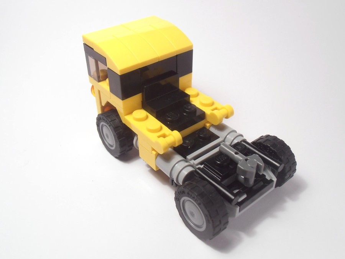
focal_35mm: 37
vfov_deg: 38.7
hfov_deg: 50.1
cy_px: 130
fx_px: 369
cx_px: 172
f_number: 3.9
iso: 80
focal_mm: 6.61
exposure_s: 1/40
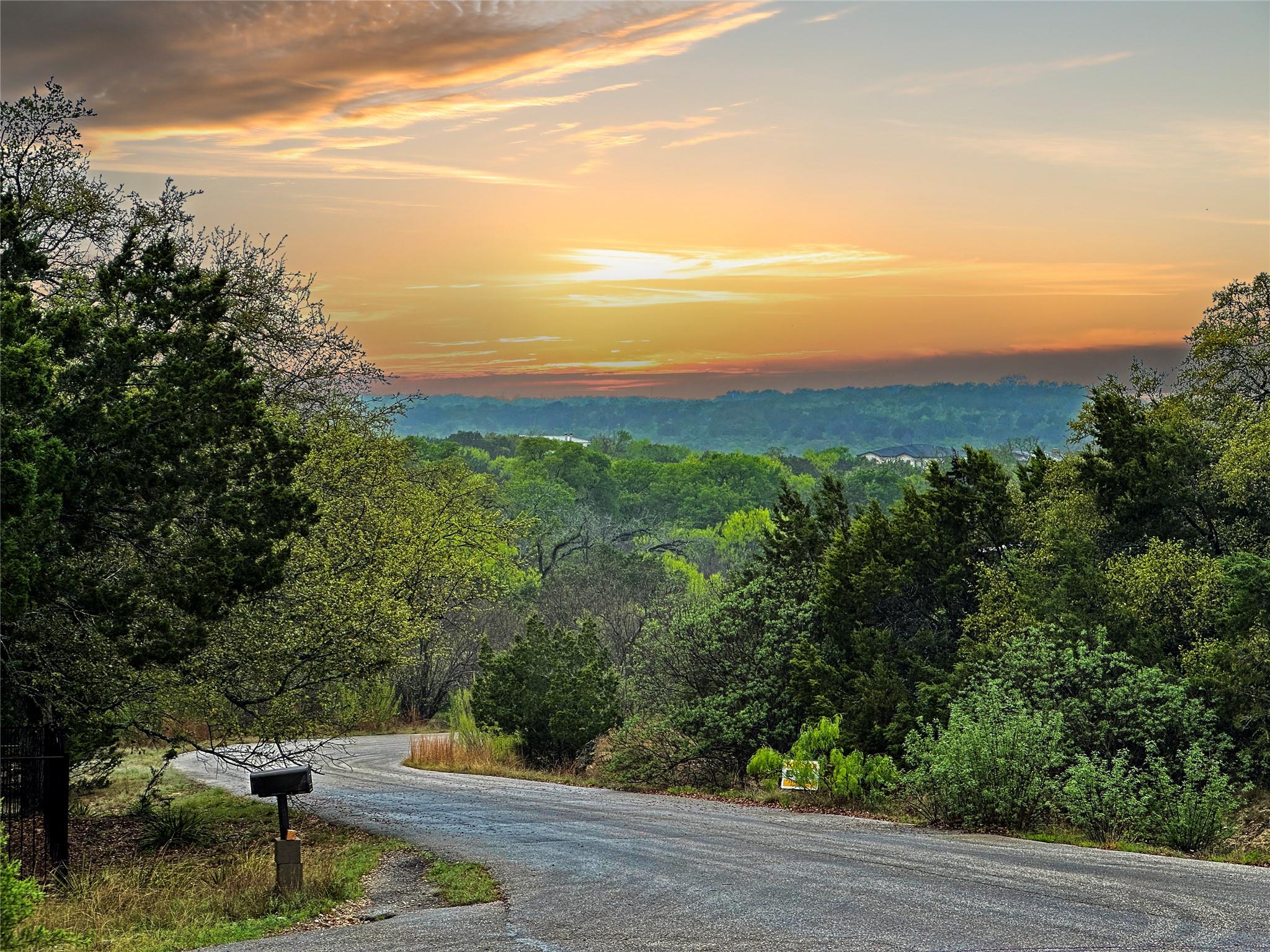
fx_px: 2825
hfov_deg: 25.3
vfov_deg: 19.1
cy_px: 476
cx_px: 635
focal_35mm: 77
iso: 32
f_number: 2.8
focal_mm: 9
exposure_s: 1/296
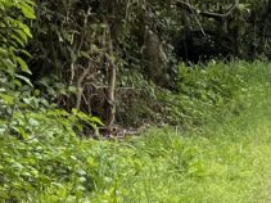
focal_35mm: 126
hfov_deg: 13.8
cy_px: 145
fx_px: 986
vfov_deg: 11.7
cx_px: 505
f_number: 1.6
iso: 32
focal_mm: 4.2
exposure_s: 1/1453
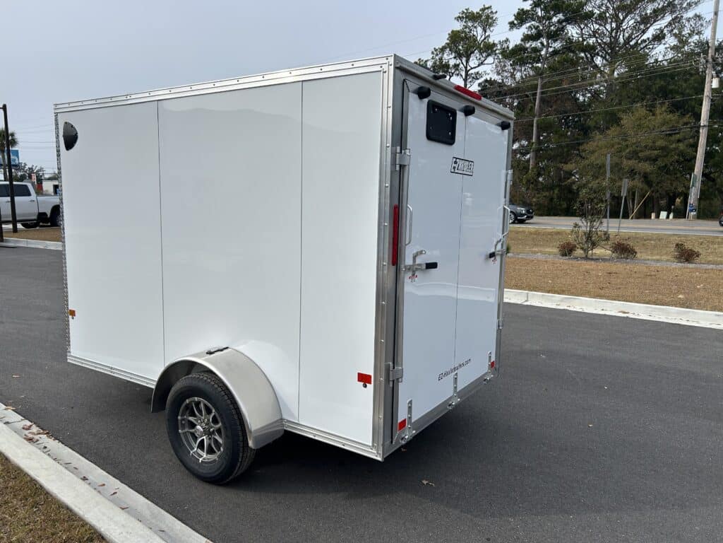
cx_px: 362
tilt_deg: -7.3
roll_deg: -0.8
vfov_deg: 53.1
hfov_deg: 67.3
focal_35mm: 26
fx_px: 543
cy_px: 272
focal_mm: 5.7
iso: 50
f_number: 1.5
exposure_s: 1/4630
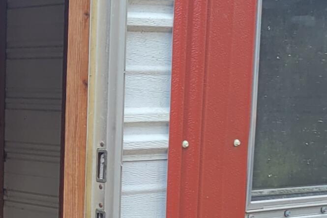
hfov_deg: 16.0
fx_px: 1108
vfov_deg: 11.0
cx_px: -81
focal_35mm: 122
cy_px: 260
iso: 40
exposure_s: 1/212
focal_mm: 5.4
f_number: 1.8
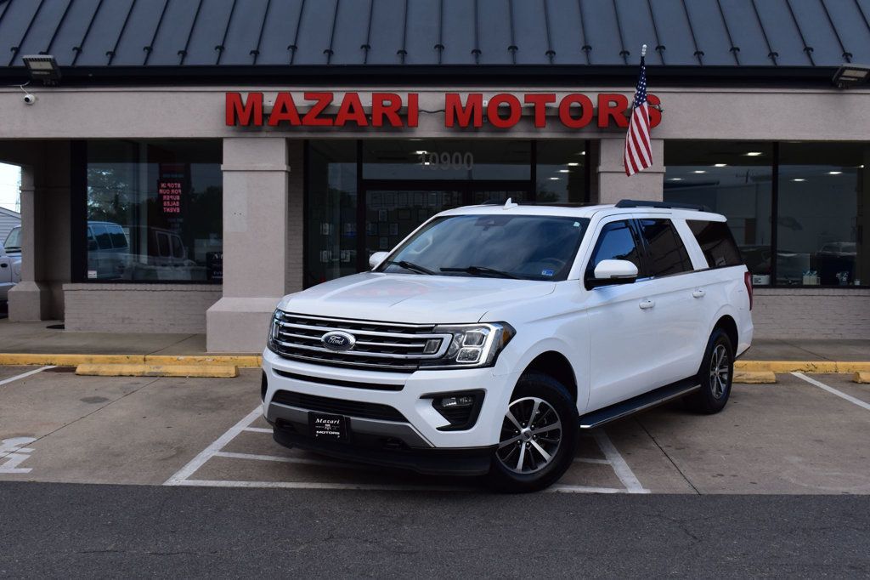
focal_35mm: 42
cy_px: 290
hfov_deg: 46.4
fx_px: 1015
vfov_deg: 31.9
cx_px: 435
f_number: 10
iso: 400
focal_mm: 28
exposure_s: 1/320
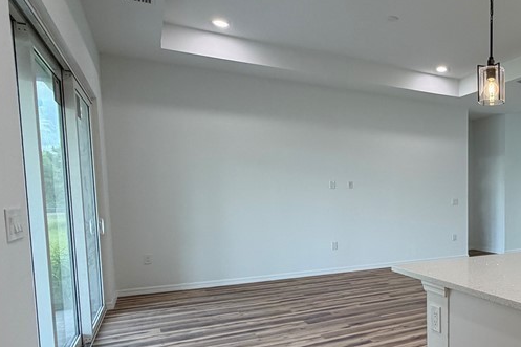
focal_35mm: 30
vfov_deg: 43.0
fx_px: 434
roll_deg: +0.3
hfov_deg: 55.0
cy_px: 232
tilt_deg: -4.6
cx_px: 455
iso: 160
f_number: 2.2
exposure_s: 1/120
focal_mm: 2.22
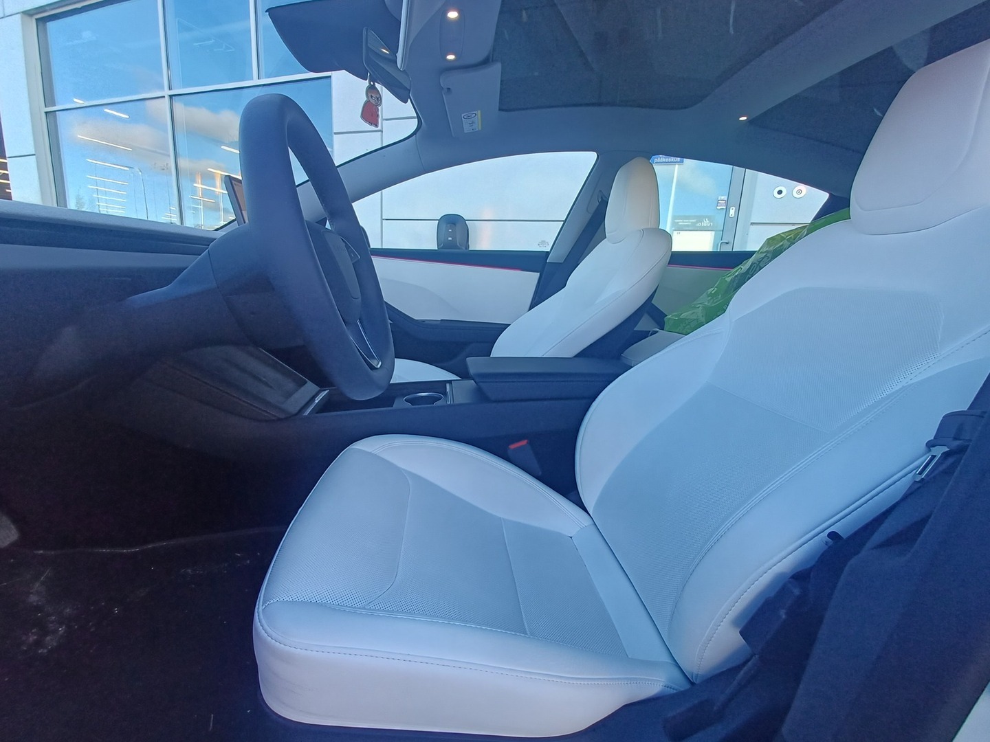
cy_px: 371
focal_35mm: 16
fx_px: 458
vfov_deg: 78.1
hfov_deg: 94.5
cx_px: 495
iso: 40
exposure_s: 1/100
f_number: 2.2
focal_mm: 1.64
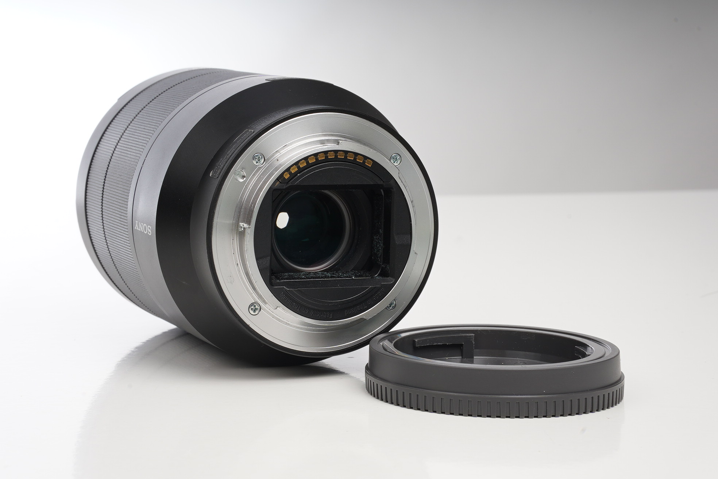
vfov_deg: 16.3
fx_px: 1675
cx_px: 359
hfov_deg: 24.2
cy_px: 240
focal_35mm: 84
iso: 200
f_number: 16
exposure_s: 1/250
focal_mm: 56
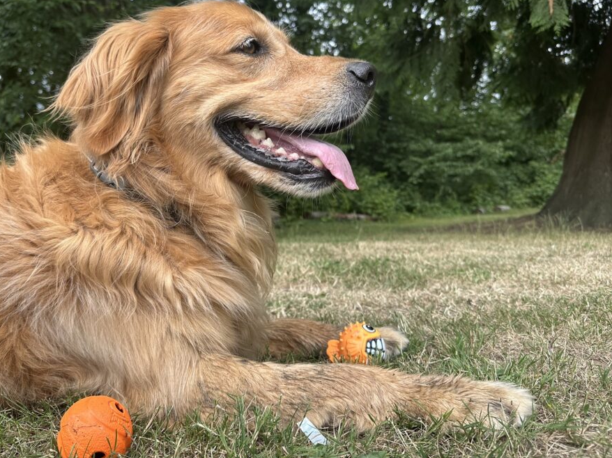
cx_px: 264
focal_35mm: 28
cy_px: 198
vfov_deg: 49.6
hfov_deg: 63.2
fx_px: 495
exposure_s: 1/894
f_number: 1.78
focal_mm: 6.86
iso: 80
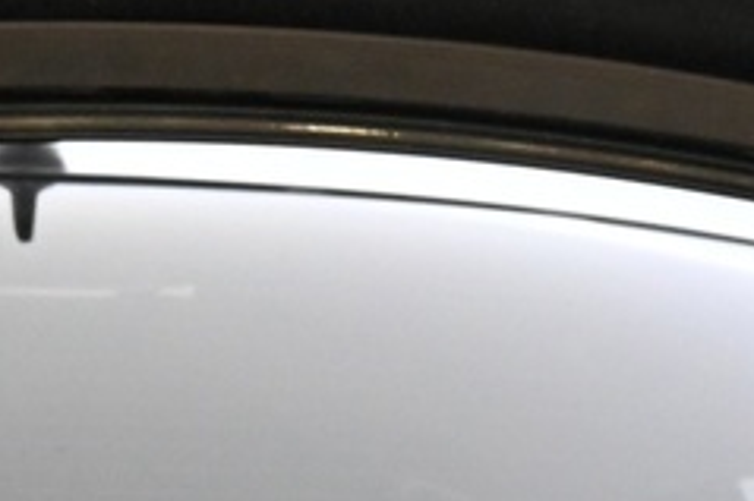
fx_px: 3411
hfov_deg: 12.6
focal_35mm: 163
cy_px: 1484
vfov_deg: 7.4
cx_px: 331
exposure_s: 1/25
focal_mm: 16
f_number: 3.5
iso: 1800
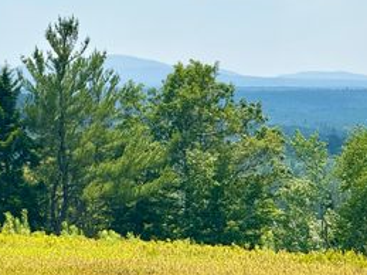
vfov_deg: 6.4
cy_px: 22
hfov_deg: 8.5
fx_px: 2459
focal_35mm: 232
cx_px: 106
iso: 40
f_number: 2.8
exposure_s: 1/3344
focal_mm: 15.66
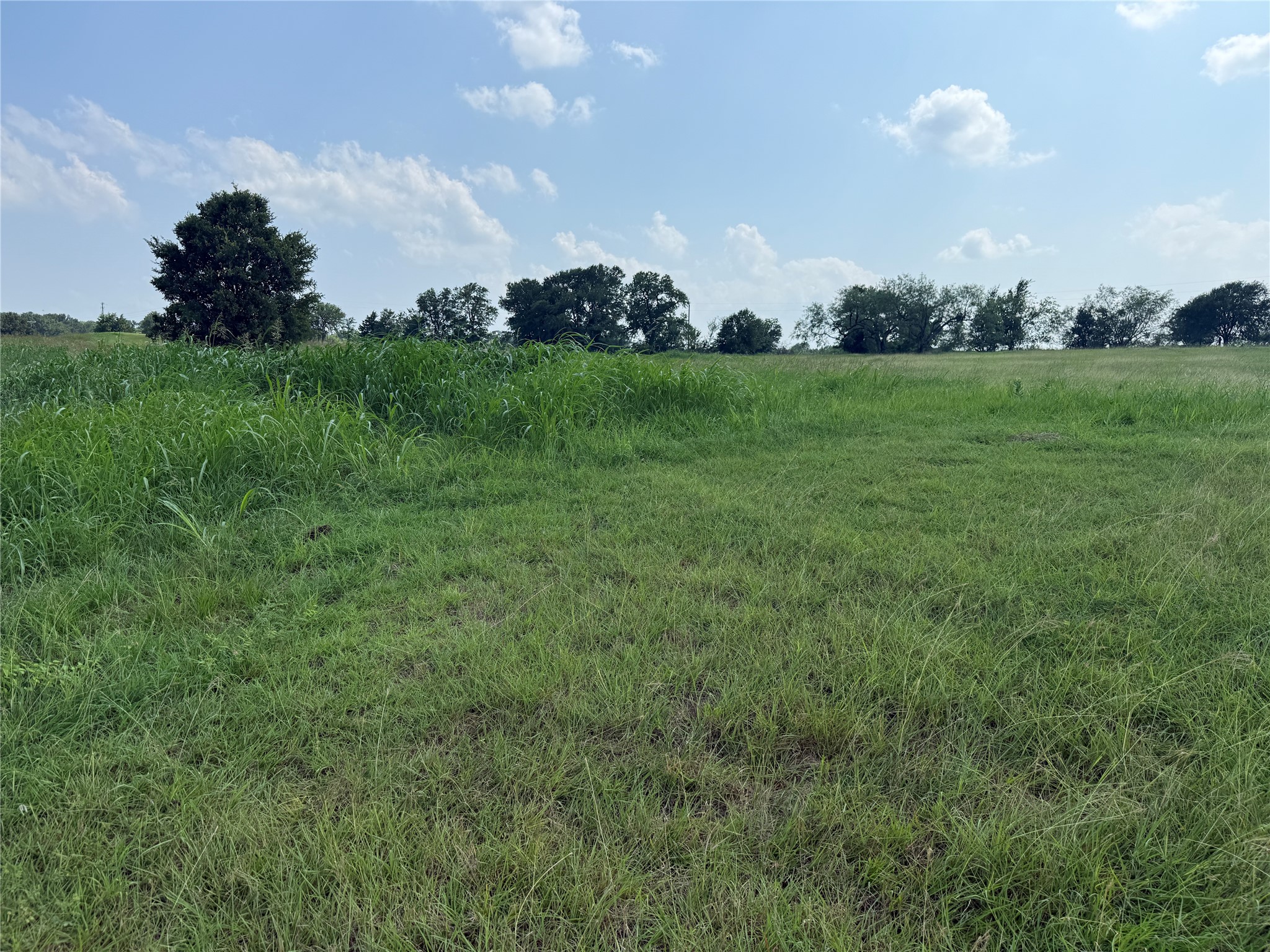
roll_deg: -0.9
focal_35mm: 24
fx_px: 881
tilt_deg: -6.1
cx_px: 635
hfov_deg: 71.6
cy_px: 476
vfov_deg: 56.8
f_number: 1.78
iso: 80
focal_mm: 6.76
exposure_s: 1/6173
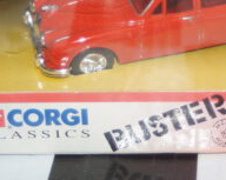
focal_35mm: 165
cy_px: 37
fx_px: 1103
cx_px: 152
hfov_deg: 11.7
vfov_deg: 9.3
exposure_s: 1/125
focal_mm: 45
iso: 320
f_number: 4.5
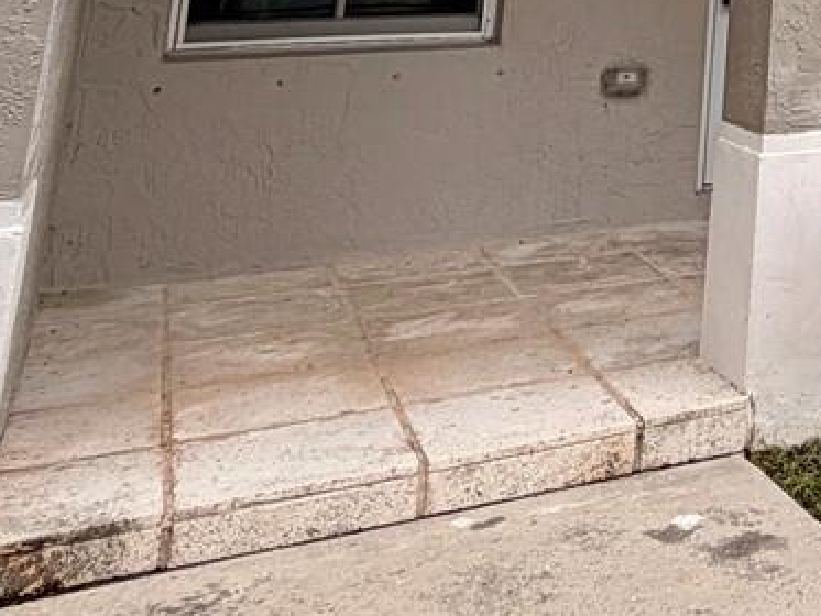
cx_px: 1206
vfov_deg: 20.0
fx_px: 1423
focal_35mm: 60
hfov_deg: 25.1
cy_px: -383
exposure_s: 1/694
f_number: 2.2
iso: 40
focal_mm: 2.22
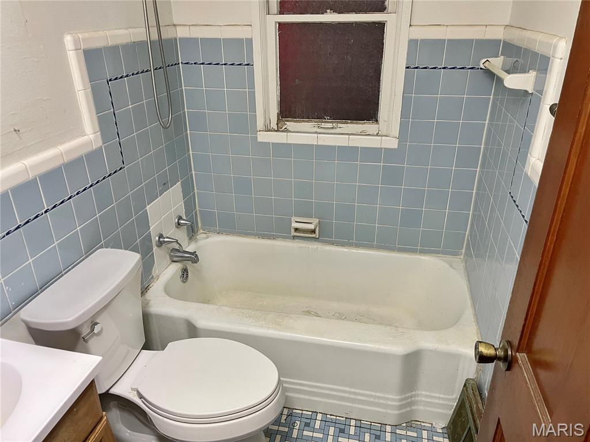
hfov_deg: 67.3
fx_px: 443
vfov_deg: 53.1
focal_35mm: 26
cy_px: 221
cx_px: 295
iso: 400
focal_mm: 5.1
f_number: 1.6
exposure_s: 1/60
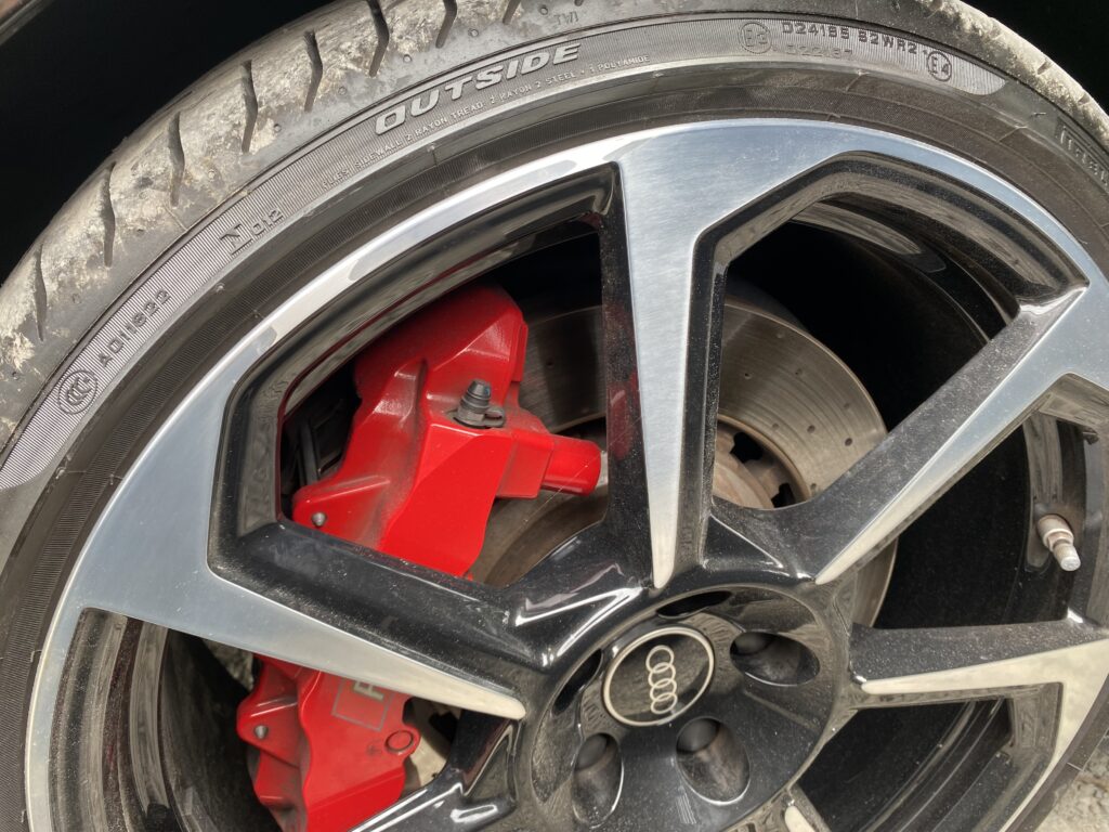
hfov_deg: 67.3
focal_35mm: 26
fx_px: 833
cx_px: 554
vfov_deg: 53.1
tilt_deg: -22.6
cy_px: 416
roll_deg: -3.7
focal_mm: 4.25
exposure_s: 1/122
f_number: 1.8
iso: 40
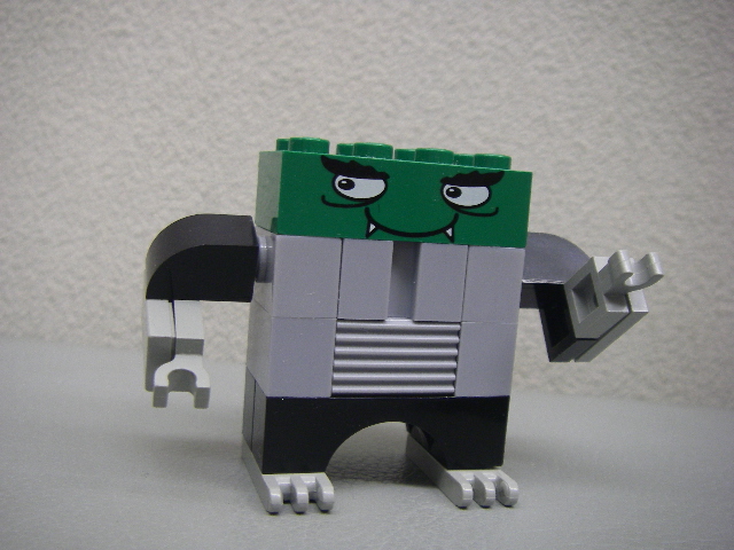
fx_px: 806
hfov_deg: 49.0
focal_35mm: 38
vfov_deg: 37.7
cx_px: 367
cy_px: 275
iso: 160
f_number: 3.3
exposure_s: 1/13
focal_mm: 6.3
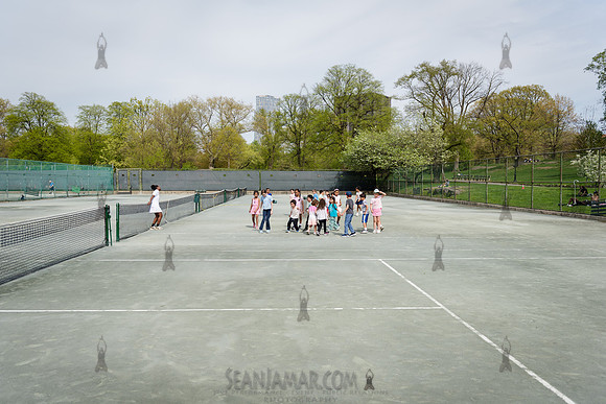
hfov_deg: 60.2
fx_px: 522
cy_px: 202
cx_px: 303
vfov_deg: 42.3
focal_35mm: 31
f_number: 4
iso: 100
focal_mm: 31
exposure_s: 1/800
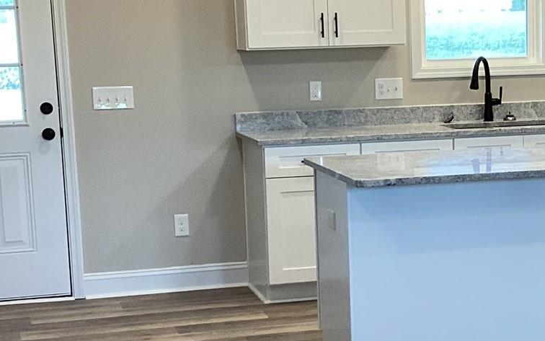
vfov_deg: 14.7
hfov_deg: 22.9
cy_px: 219
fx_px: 1322
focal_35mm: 89
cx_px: 444
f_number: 2.4
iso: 80
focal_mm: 3.3
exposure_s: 1/60
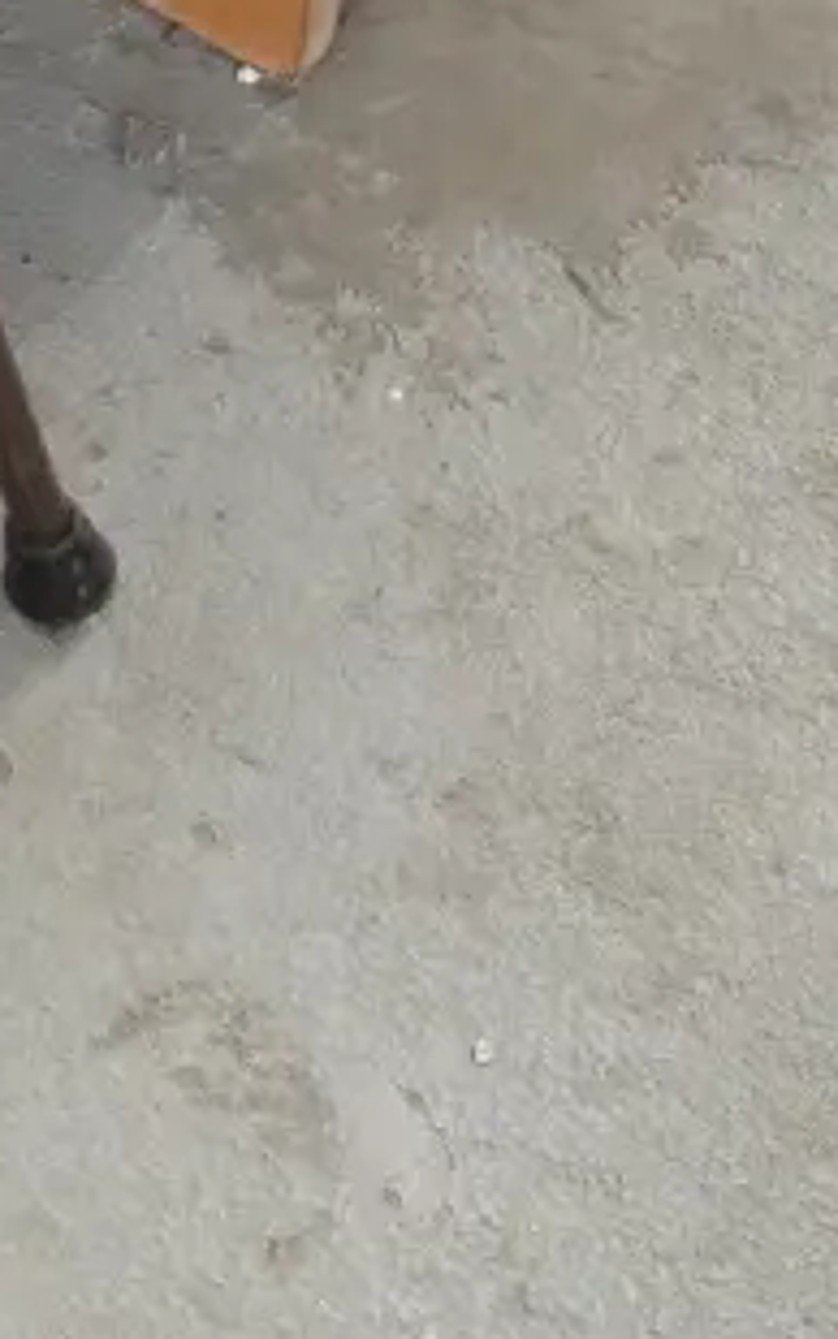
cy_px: -73
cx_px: -635
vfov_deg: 11.8
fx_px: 6389
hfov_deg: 7.3
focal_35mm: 175
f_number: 4.5
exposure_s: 1/60
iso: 2500
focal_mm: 25
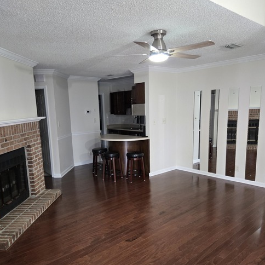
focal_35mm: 28
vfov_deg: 57.0
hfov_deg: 57.3
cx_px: 133
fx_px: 243
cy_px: 155
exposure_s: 1/60
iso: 640
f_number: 1.8
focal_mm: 5.4
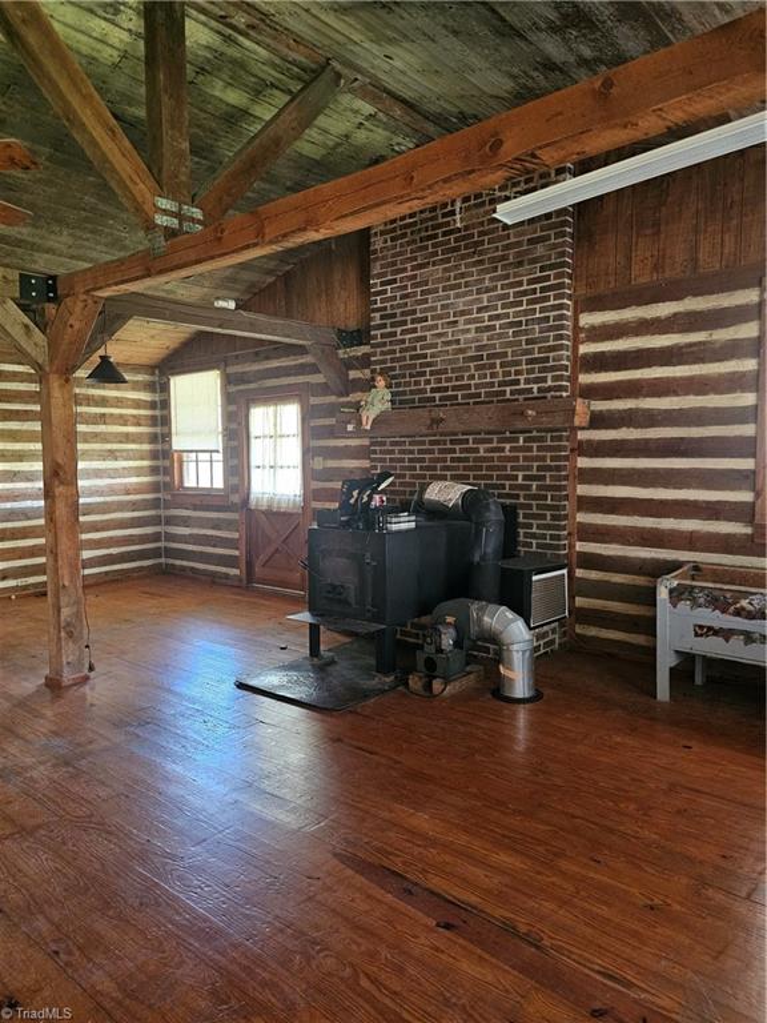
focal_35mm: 23
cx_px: 384
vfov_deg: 73.9
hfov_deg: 58.9
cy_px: 512
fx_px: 679
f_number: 1.7
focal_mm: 6.3
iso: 800
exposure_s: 1/24
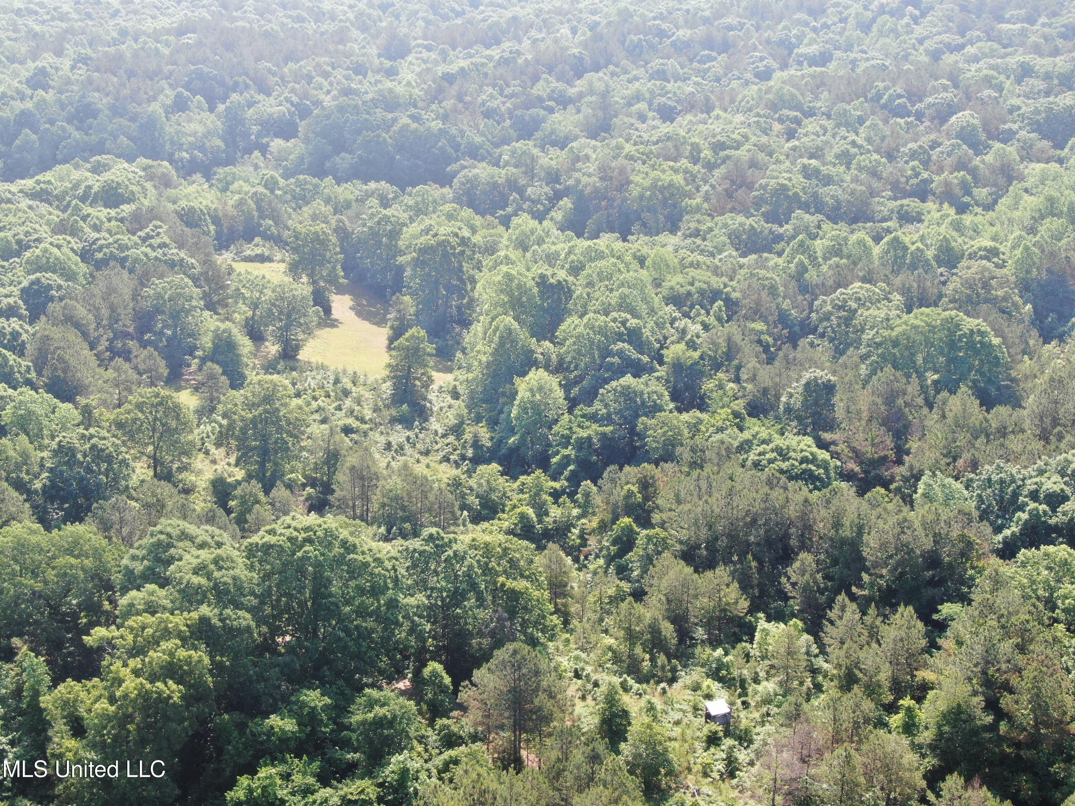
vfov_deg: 30.9
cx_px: 538
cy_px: 403
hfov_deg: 40.4
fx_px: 1460
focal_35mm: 47
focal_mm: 8.42
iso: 100
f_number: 3.8
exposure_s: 1/200
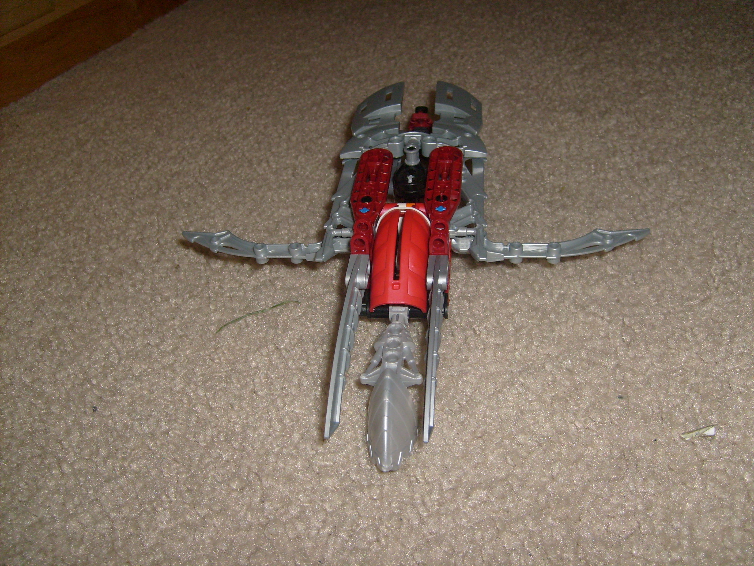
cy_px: 283
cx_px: 377
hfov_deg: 52.6
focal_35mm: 35
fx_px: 762
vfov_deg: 40.7
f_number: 2.8
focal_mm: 5.8
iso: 100
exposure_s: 1/45
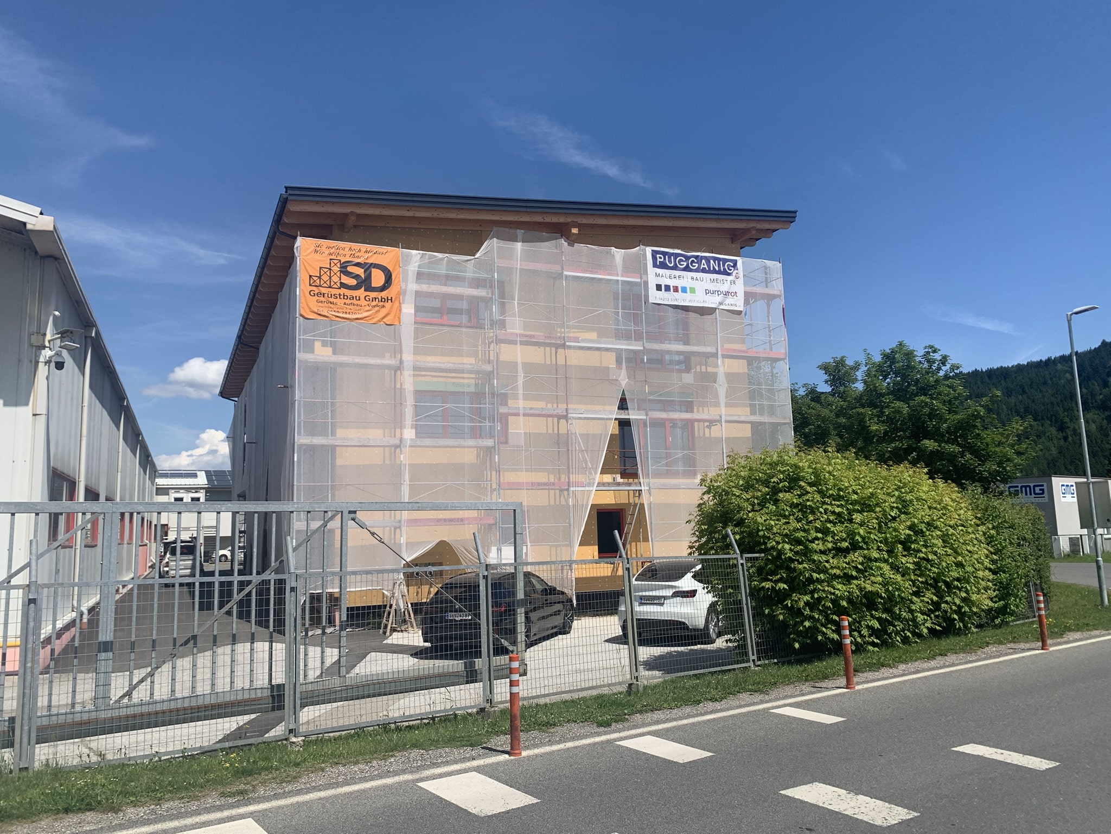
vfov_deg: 53.1
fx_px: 834
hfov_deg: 67.3
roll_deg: +0.6
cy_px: 417
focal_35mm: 26
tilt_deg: +6.7
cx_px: 556
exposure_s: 1/3086
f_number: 1.8
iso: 25
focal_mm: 4.25
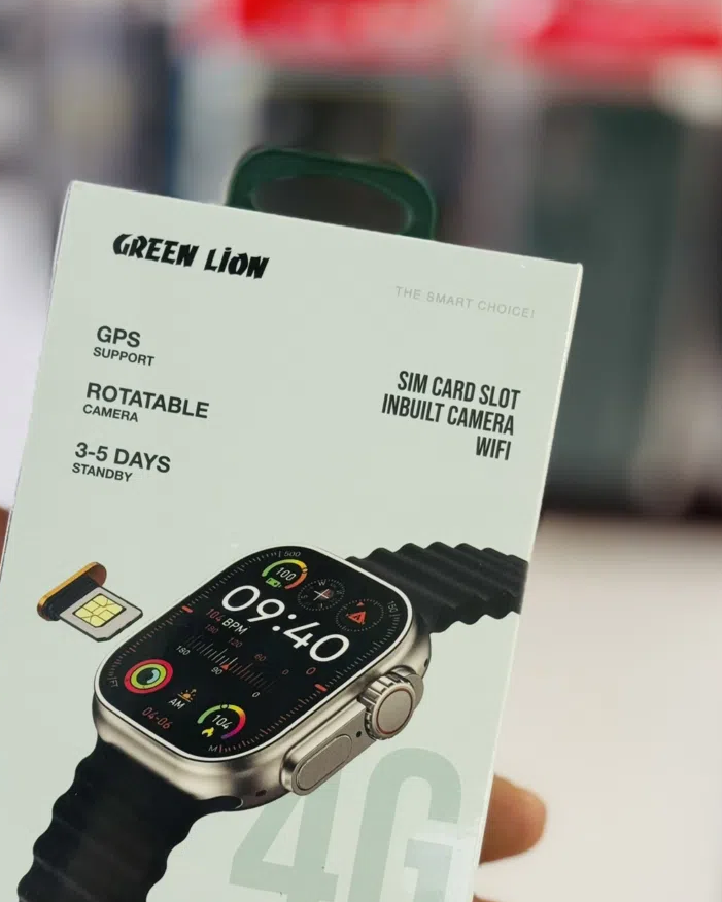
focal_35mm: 73
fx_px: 1950
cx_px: 255
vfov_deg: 25.8
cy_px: 638
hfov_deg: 20.9
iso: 100
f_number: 1.78
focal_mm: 6.76
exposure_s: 1/114
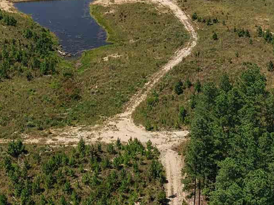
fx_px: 839
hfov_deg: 18.5
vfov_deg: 13.9
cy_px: 63
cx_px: 153
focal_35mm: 106
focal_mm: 8.67
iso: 180
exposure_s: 1/6400
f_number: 1.8
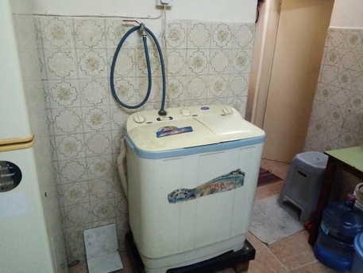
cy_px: 136
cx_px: 182
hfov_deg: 67.3
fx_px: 273
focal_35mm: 26
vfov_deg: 53.1
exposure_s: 1/25
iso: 891
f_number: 1.8
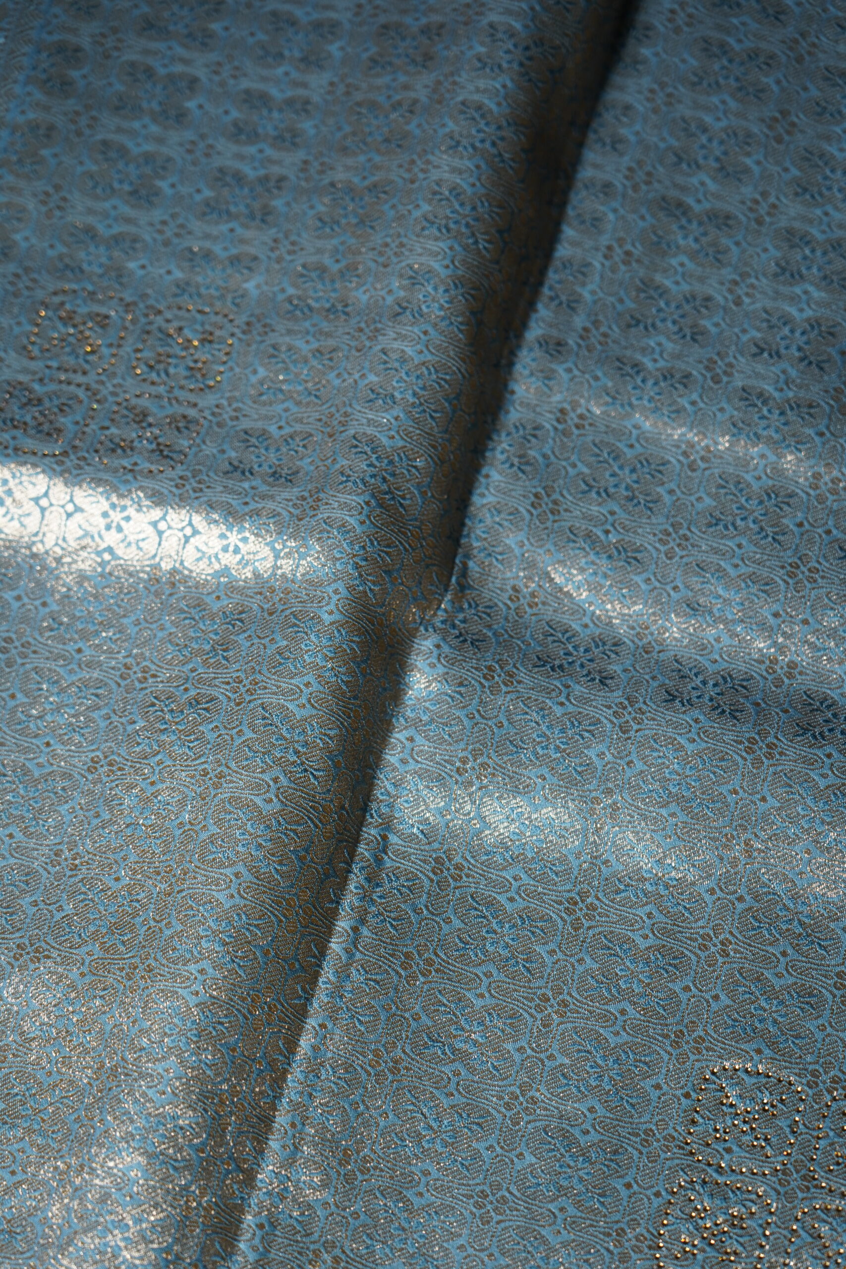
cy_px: 634
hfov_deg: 13.0
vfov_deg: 19.5
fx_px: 3700
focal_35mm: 105
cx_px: 423
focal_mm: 105
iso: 800
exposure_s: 1/200
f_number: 4
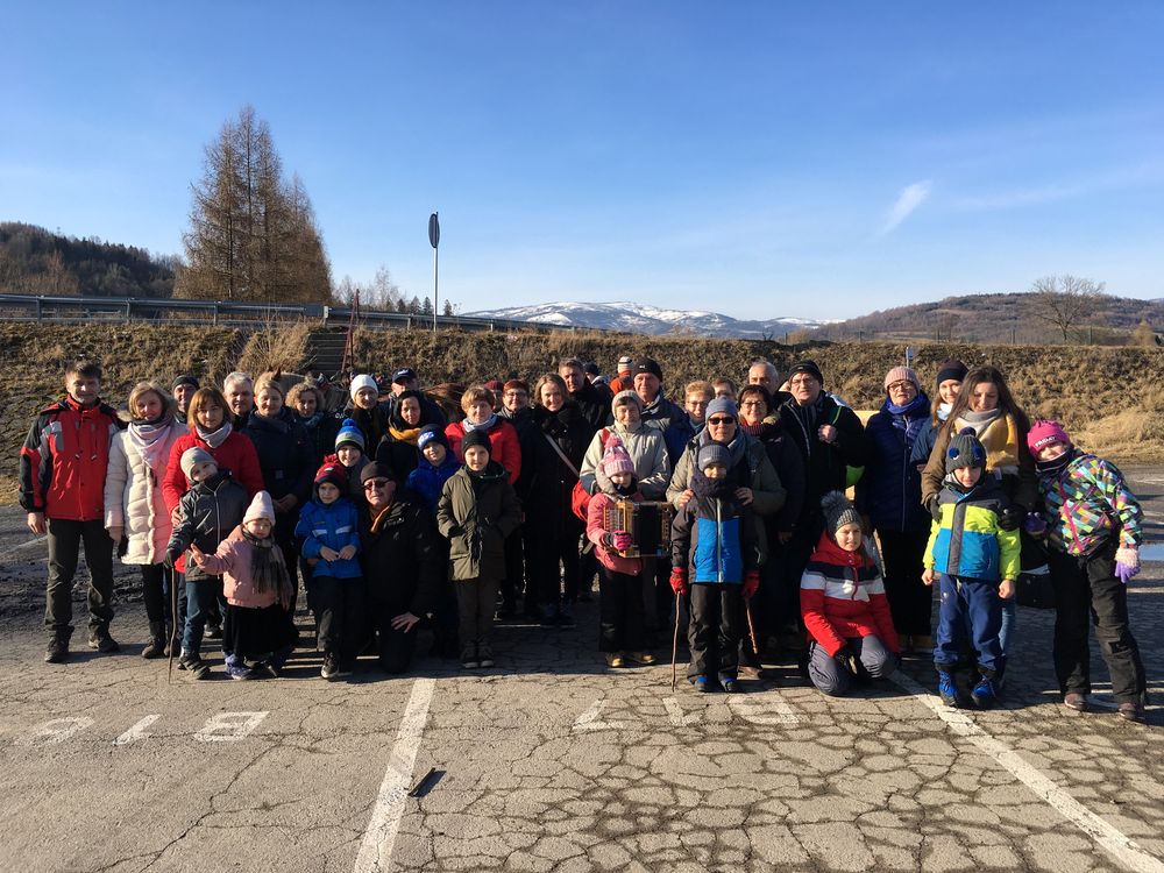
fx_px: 975
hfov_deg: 61.7
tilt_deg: -1.0
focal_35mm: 29
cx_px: 582
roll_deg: +1.4
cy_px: 436
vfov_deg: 48.2
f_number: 2.2
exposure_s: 1/938
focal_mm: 4.15
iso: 25
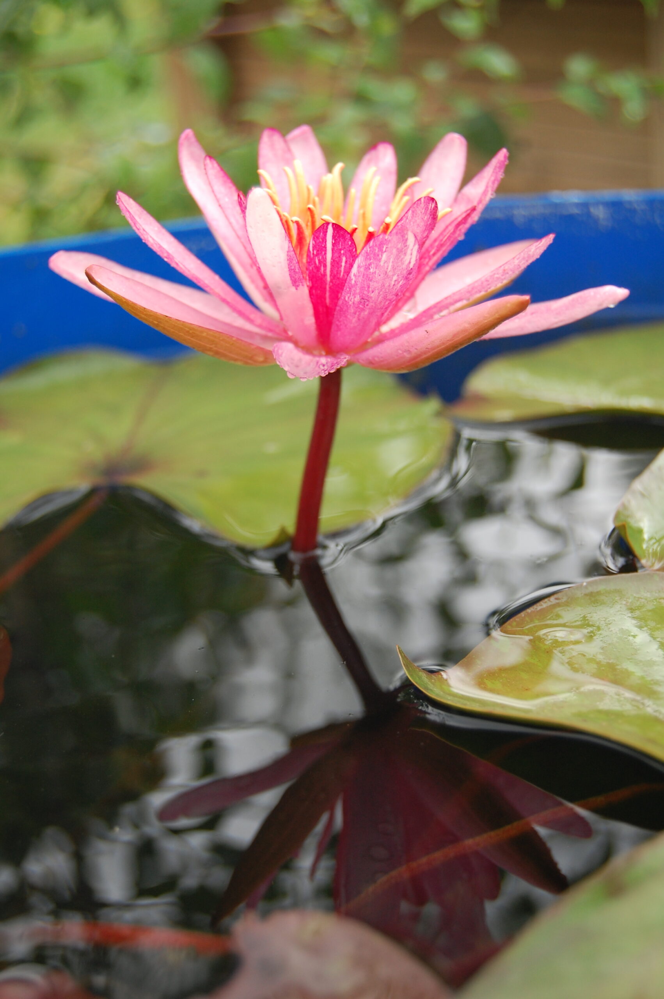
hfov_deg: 23.7
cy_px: 500
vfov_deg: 35.1
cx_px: 332
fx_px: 1580
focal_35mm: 57
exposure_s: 1/125
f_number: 5.6
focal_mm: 38
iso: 400
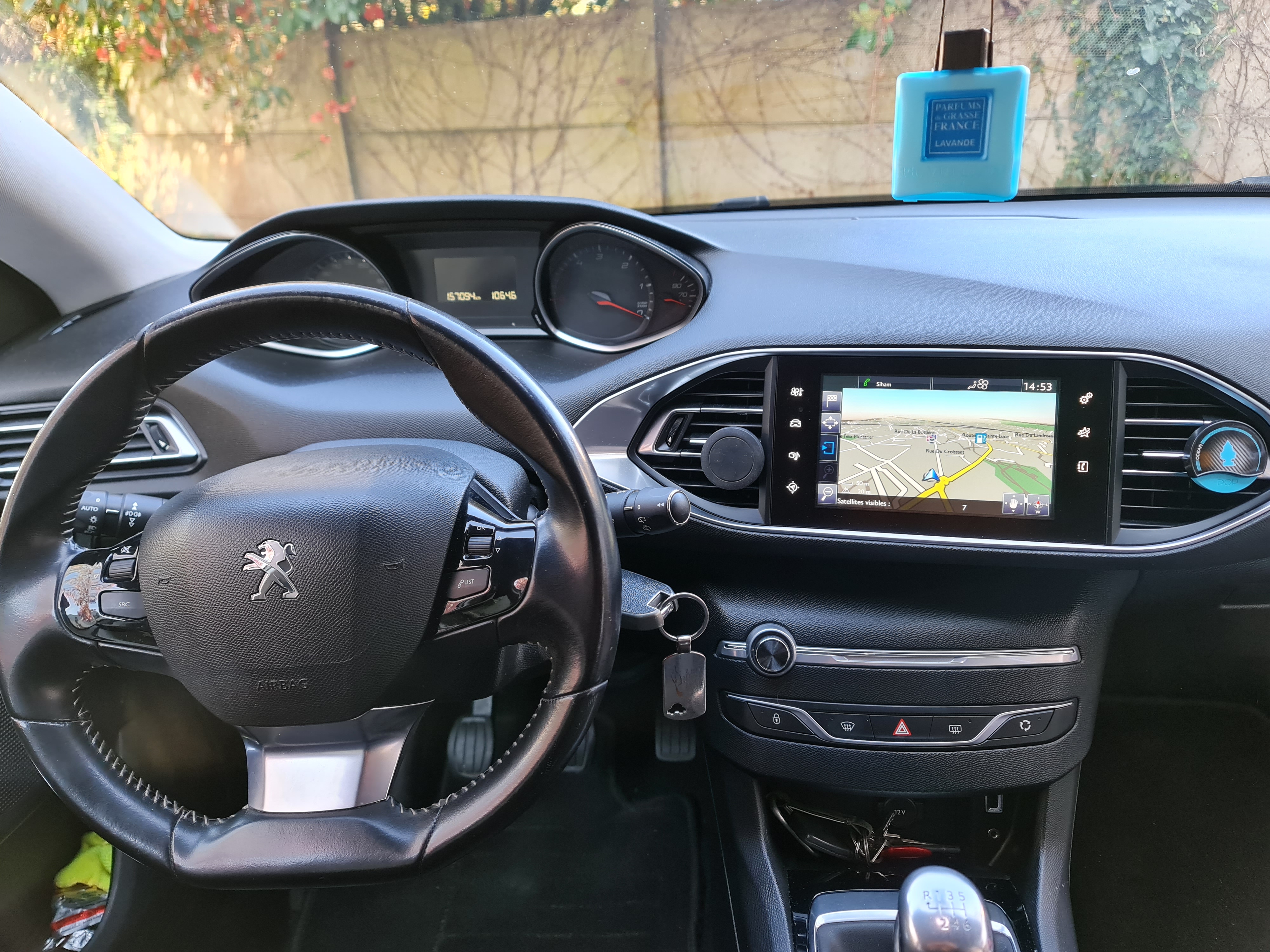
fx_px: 917
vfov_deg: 54.9
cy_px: 476
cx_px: 635
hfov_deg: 69.4
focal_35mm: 25
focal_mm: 7
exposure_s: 1/100
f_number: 1.8
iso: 125
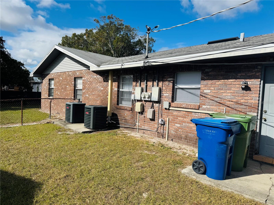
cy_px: 102
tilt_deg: -4.9
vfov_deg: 56.8
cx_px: 137
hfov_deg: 71.6
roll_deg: -2.6
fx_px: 190
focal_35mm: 24
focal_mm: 6.76
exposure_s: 1/7092
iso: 80
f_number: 1.78
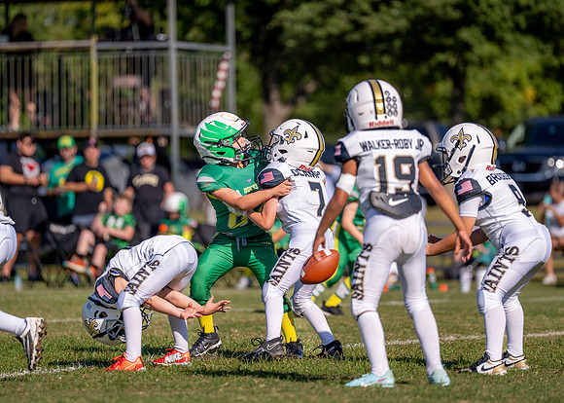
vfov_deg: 5.9
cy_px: 182
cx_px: 299
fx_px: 3933
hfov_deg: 8.2
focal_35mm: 246
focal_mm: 200
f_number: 2.8
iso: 250
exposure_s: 1/6400
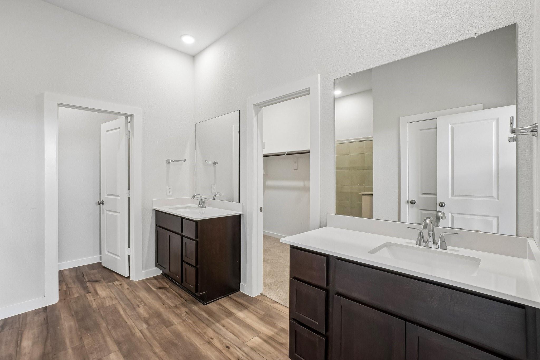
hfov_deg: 100.4
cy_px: 180
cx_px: 270
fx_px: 225
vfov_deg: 77.3
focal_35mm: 15
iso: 400
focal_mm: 10
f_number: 8
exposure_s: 1/10
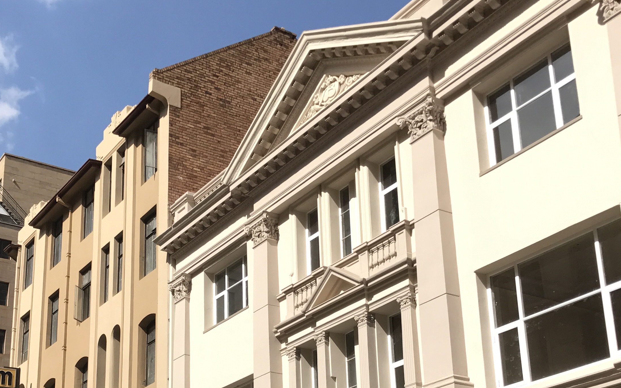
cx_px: 253
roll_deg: +0.6
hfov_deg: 36.8
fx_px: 931
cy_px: 357
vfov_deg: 22.9
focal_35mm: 55
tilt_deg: +17.6
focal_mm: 3.99
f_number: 1.8
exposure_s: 1/1880
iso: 20
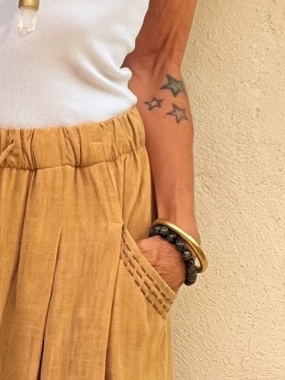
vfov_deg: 13.2
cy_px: 335
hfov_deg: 9.9
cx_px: -22
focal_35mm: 149
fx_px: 1636
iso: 25
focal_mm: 2.71
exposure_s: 1/886
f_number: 1.9
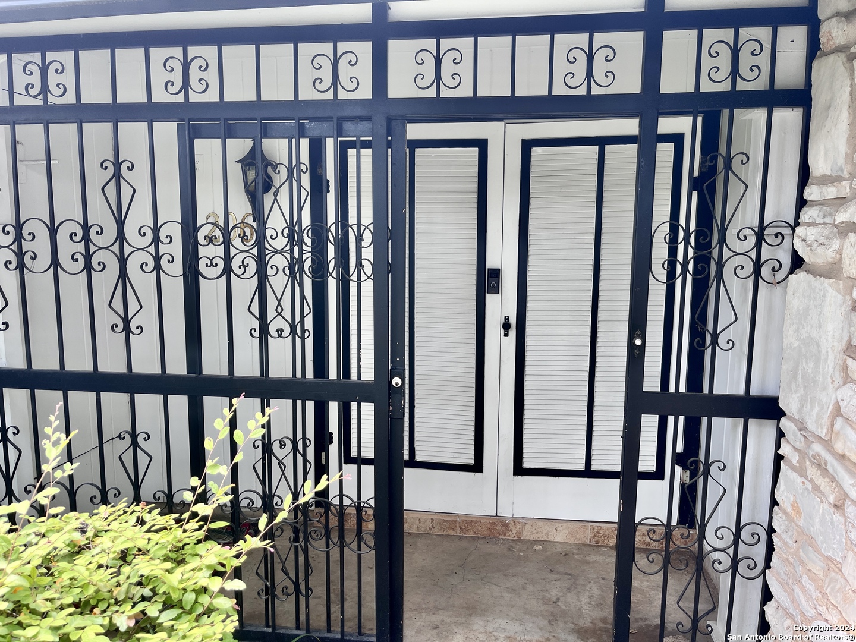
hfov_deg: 67.3
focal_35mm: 26
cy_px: 321
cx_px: 428
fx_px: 643
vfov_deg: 53.1
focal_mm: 5.1
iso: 50
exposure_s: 1/122
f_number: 1.6
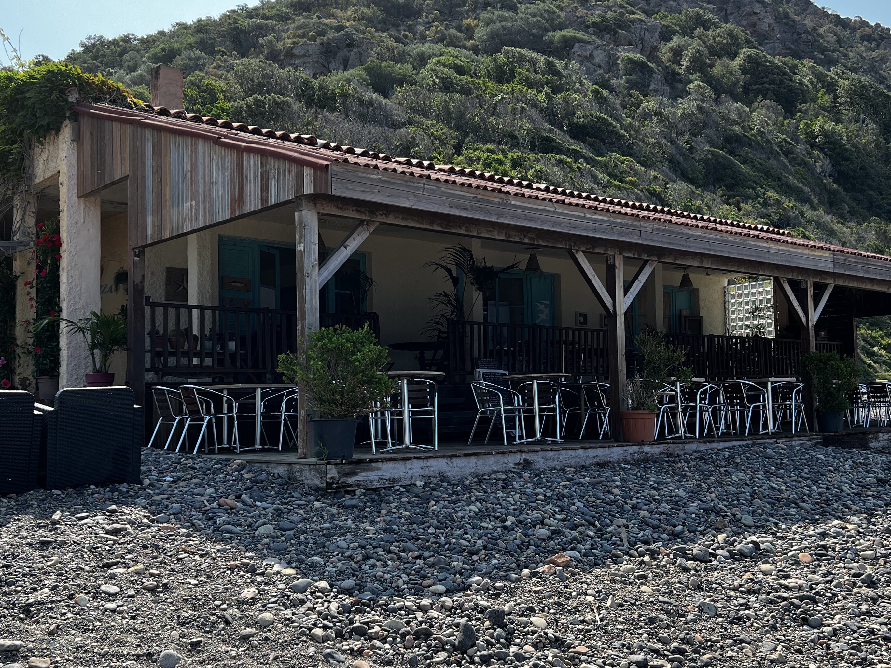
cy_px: 344
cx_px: 464
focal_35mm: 38
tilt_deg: +3.9
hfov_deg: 49.0
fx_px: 978
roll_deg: +1.4
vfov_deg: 37.7
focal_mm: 5.7
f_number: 1.5
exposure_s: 1/1645
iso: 50
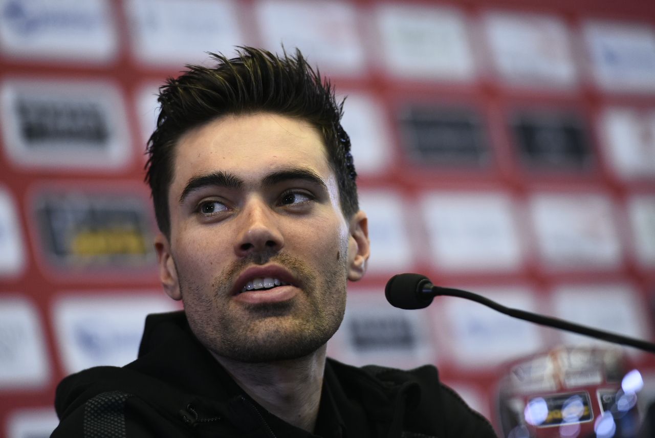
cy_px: 219
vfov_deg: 6.9
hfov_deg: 10.3
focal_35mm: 200
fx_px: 3642
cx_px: 328
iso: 4000
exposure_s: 1/400
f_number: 3.5
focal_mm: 200
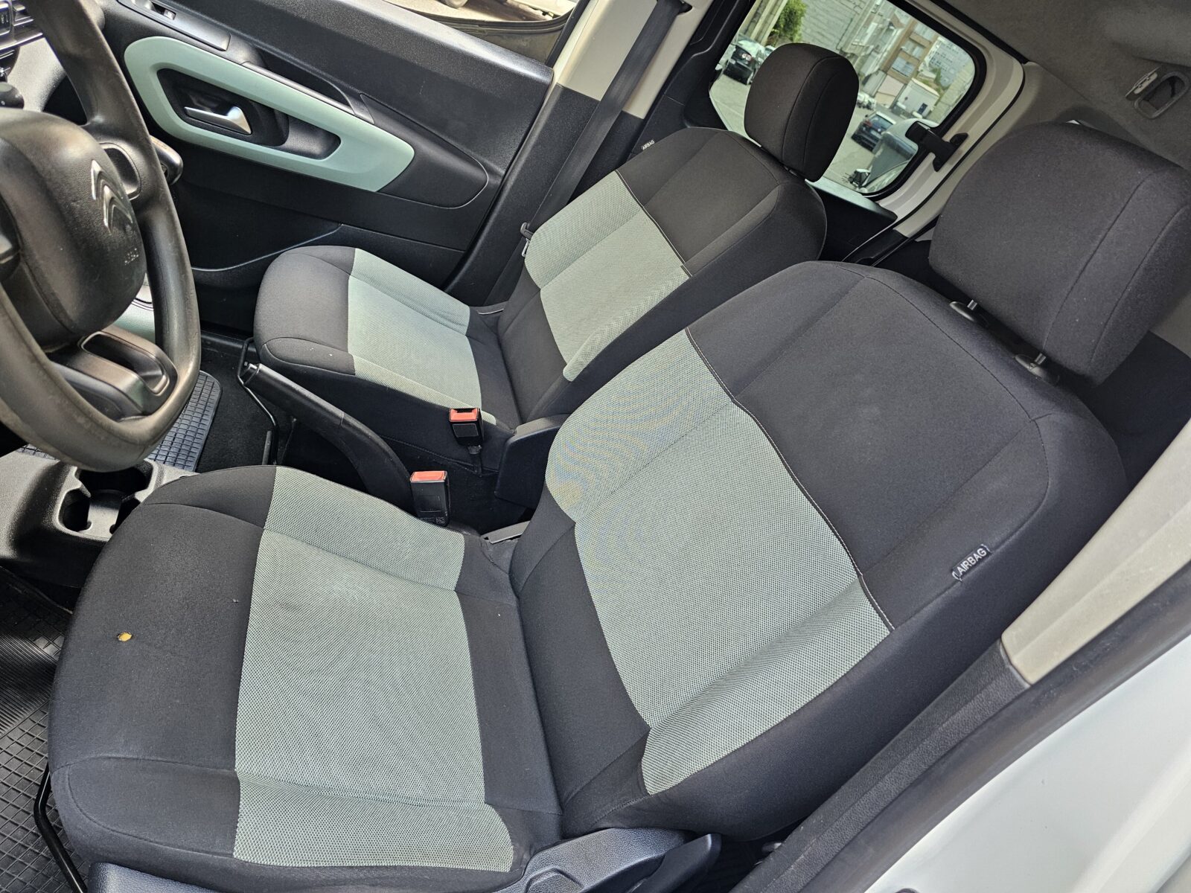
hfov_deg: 73.9
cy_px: 446
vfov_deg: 58.9
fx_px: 791
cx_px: 596
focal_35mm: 23
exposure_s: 1/100
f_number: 1.7
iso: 160
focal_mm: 6.3
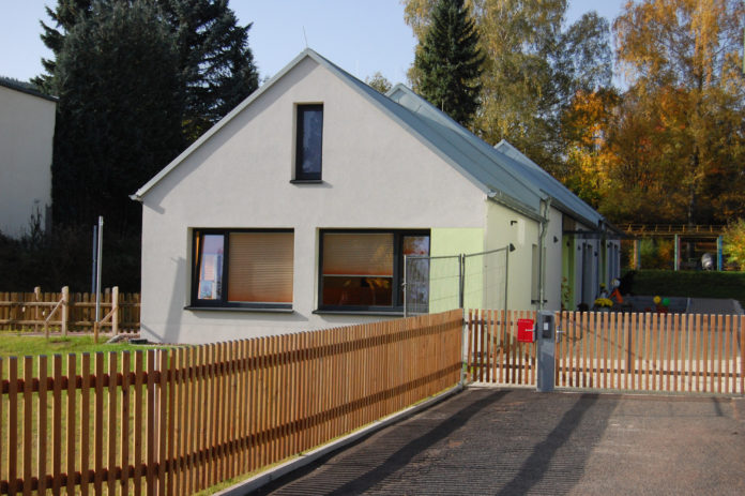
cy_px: 248
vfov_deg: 25.7
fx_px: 1086
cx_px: 372
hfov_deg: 37.9
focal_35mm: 52
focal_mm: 35
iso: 800
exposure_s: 1/2500
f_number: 5.6
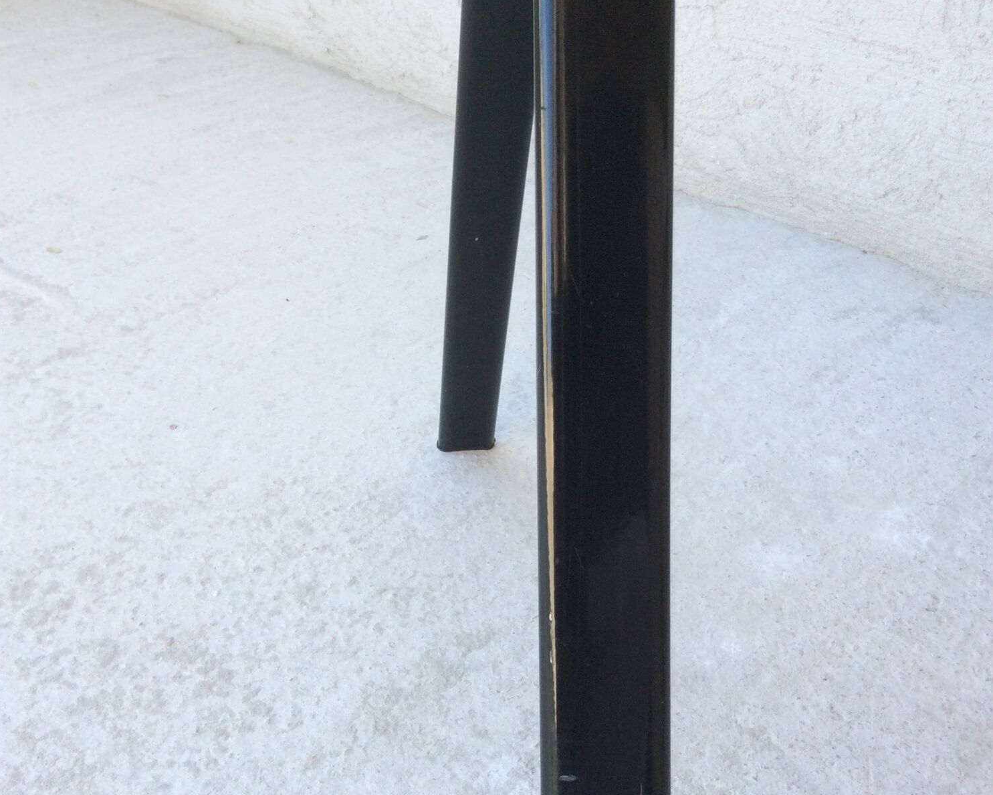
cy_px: 495
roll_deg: -2.8
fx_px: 1234
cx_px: 495
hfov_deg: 43.8
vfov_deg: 35.5
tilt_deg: -35.2
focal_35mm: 42
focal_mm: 3.3
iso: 32
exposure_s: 1/162
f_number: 2.4
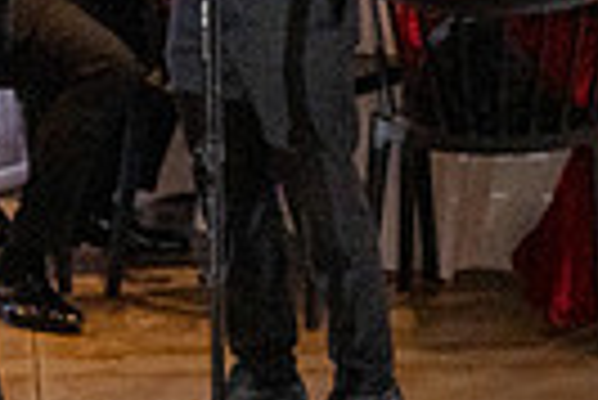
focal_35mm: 524
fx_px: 8714
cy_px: 479
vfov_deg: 2.6
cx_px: -629
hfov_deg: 3.9
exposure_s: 1/200
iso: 3200
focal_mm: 120
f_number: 4
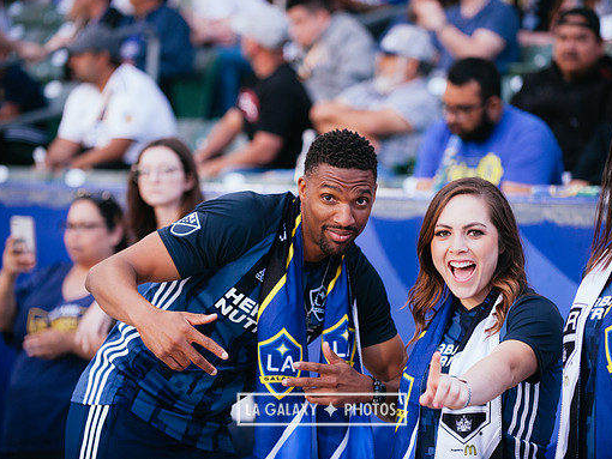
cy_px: 229
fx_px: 2512
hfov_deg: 13.9
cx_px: 322
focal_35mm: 142
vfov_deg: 10.5
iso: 1600
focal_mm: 130
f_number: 2.8
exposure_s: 1/640
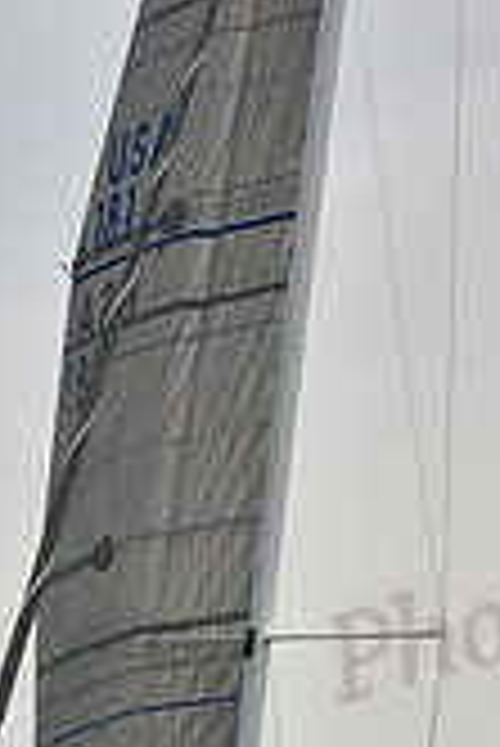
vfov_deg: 8.2
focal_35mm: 244
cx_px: 97
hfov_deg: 5.6
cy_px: 1300
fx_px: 5072
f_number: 10
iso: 400
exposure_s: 1/1600
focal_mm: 70
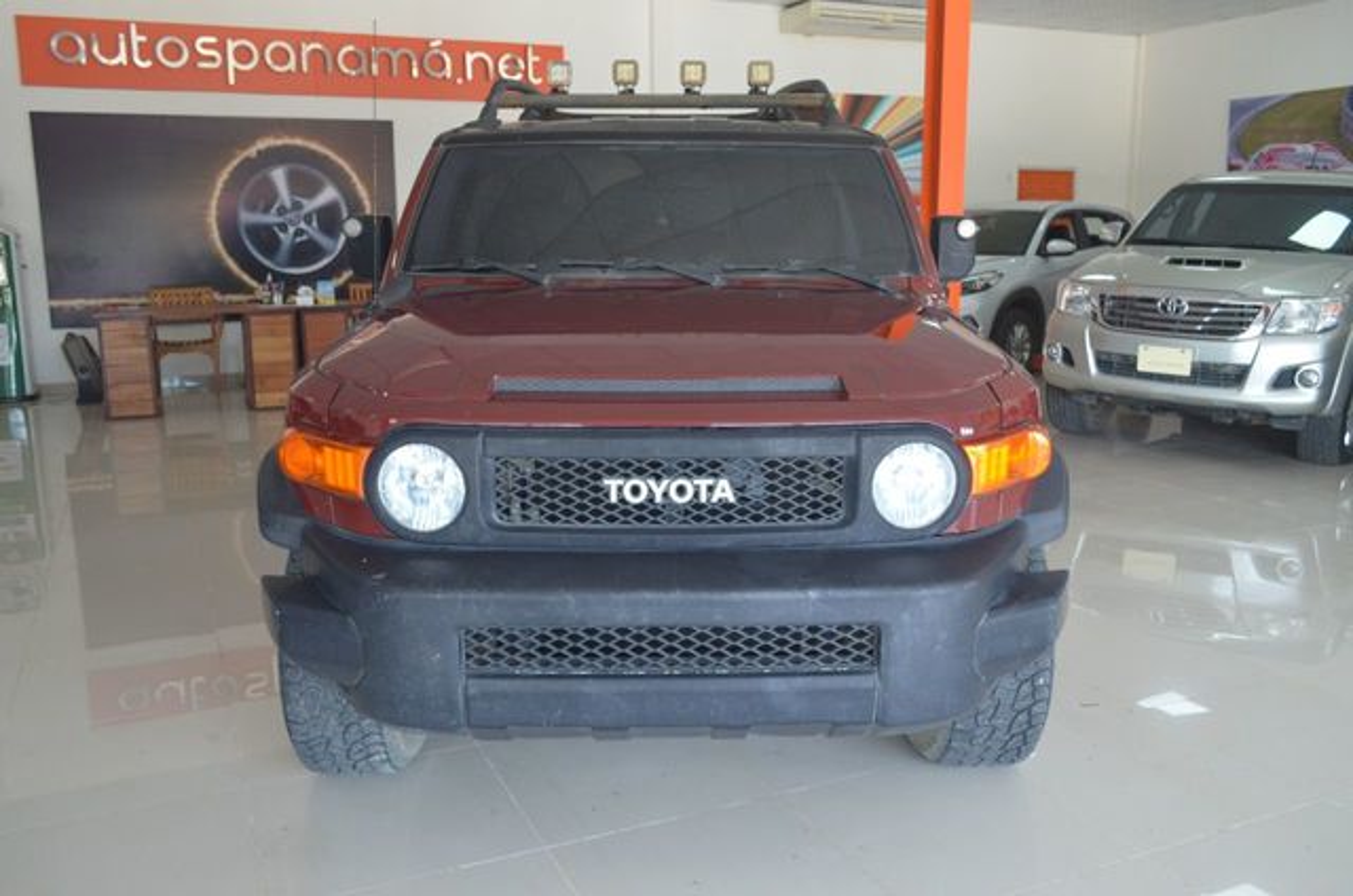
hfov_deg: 62.0
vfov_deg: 43.4
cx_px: 676
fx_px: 1125
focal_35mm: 30
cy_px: 448
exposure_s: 1/80
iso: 500
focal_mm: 20
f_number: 4.5
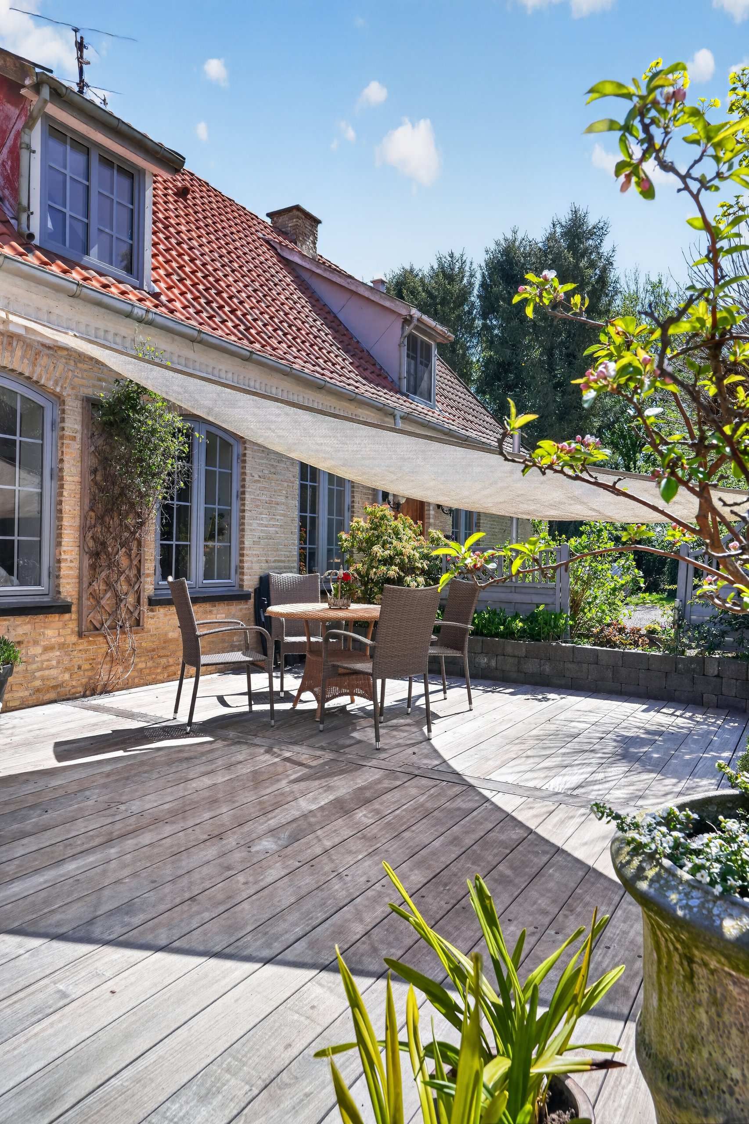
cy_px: 562
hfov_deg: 55.1
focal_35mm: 23
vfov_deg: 76.1
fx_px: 718
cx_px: 374
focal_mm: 23
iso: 400
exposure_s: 1/125
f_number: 9
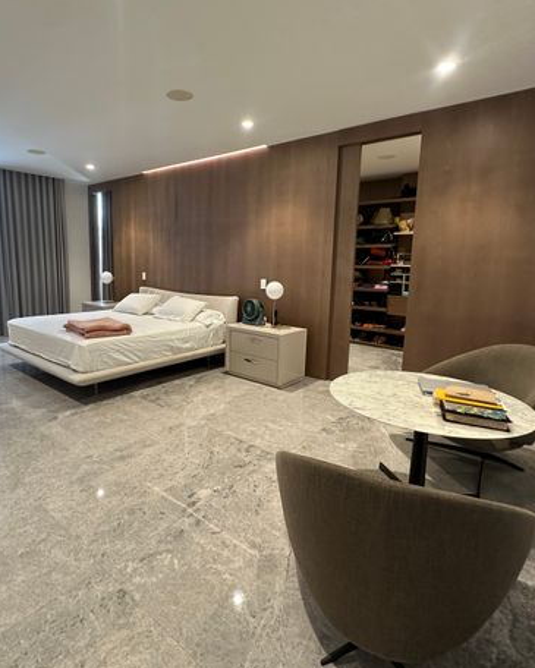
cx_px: 226
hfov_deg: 67.7
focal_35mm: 20
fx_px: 396
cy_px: 315
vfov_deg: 80.3
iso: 250
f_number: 2.2
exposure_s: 1/61
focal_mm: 2.22
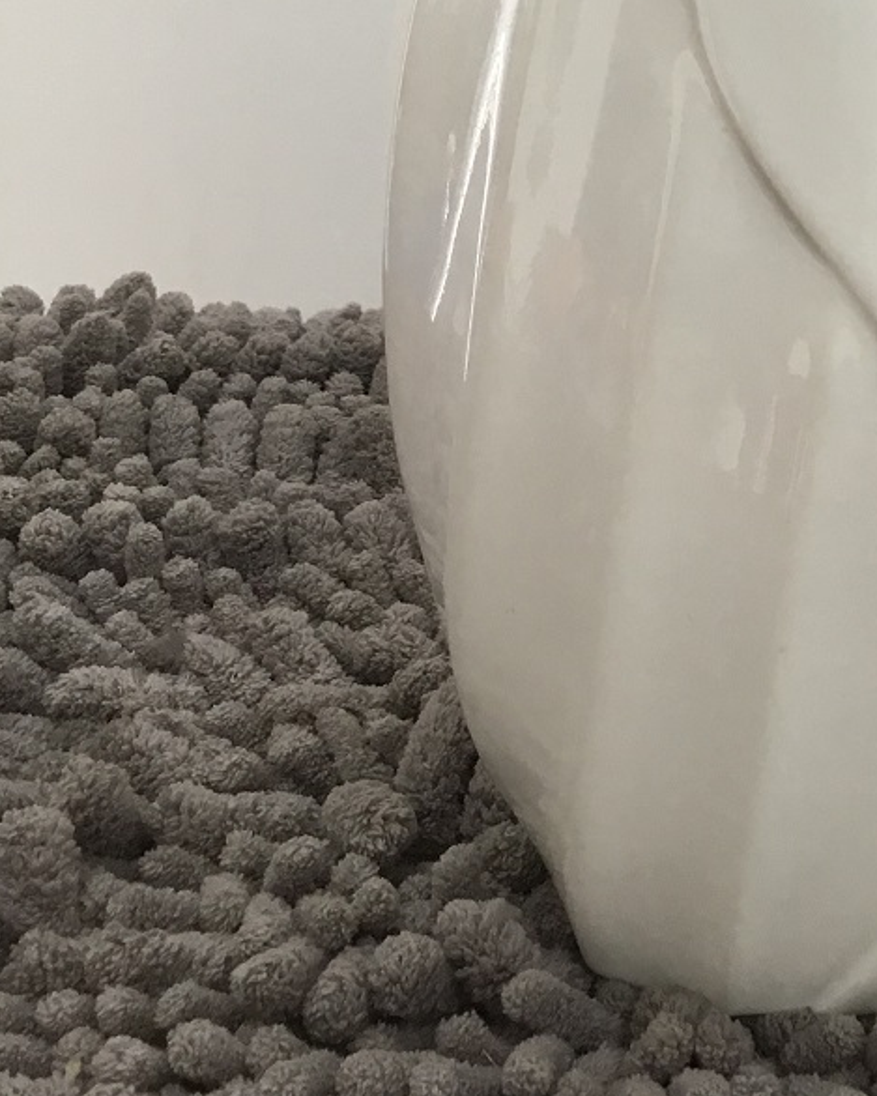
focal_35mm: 62
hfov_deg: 23.7
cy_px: 0
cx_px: 834
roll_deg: +0.1
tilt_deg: -15.8
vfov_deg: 28.6
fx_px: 2011
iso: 64
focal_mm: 3.3
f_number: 2.4
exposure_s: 1/33
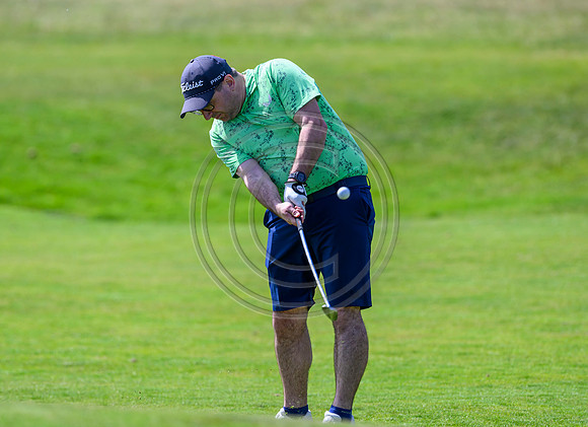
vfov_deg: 2.8
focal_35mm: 525
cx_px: 283
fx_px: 8810
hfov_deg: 3.8
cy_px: 163
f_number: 4
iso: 500
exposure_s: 1/3200
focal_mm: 400
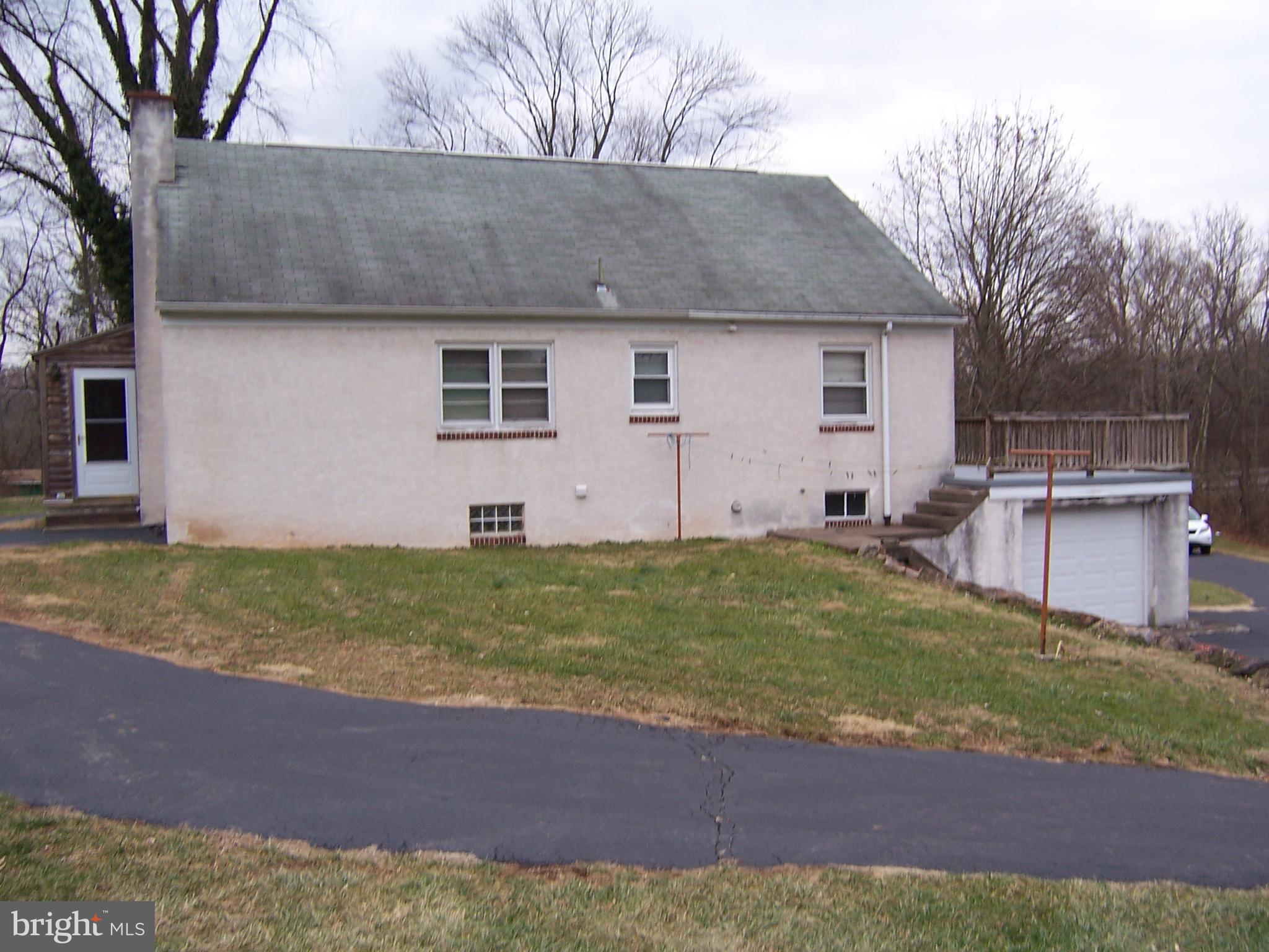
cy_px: 476
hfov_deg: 55.4
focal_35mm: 33
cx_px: 634
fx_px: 1210
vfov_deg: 42.9
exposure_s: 1/90
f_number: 3.4
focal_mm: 5.5
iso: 80
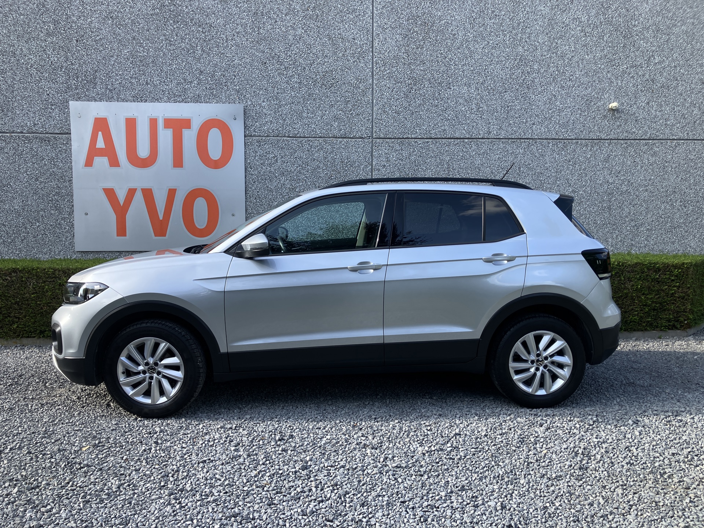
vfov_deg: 49.7
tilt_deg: -4.0
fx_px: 569
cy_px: 264
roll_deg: +0.5
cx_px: 352
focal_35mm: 28
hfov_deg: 63.4
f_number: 1.8
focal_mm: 3.99
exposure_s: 1/309
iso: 32
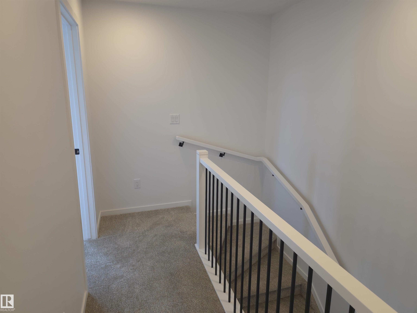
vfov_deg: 58.9
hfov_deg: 73.9
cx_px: 208
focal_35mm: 23
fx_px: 277
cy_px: 156
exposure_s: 1/60
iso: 64
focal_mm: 6.3
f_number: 1.7
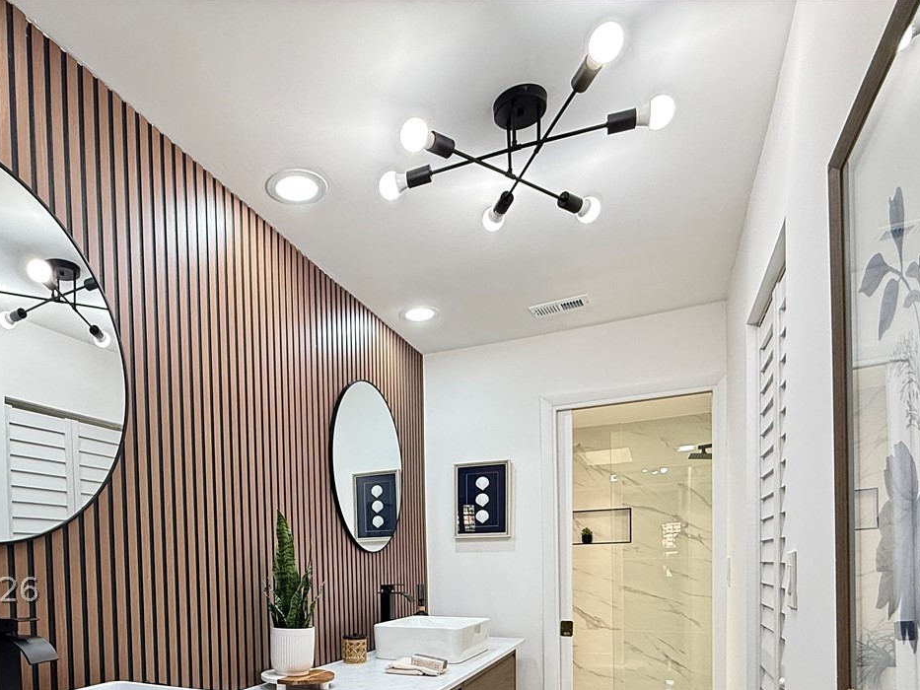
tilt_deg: -2.3
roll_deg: +1.4
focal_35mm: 24
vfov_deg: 51.7
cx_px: 341
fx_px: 638
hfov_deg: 70.4
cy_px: 589
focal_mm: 2.22
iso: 160
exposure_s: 1/120
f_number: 2.2
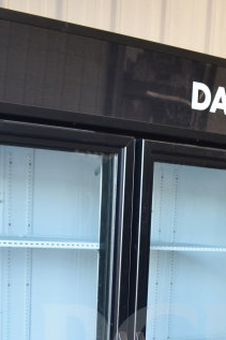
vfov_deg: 24.0
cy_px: 389
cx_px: 136
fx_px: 735
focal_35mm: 78
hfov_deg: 17.5
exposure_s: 1/30
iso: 320
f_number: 3.5
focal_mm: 18
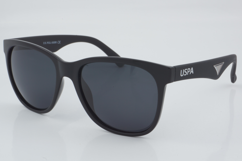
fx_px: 504
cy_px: 80
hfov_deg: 27.0
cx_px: 121
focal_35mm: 75
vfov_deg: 18.2
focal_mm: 50
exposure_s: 1/3
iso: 100
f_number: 32
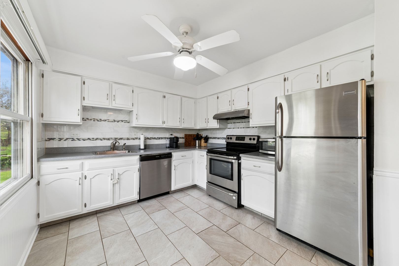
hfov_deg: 108.3
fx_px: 144
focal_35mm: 13
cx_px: 200
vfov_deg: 85.4
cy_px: 133
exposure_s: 1/10
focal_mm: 13
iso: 200
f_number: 10
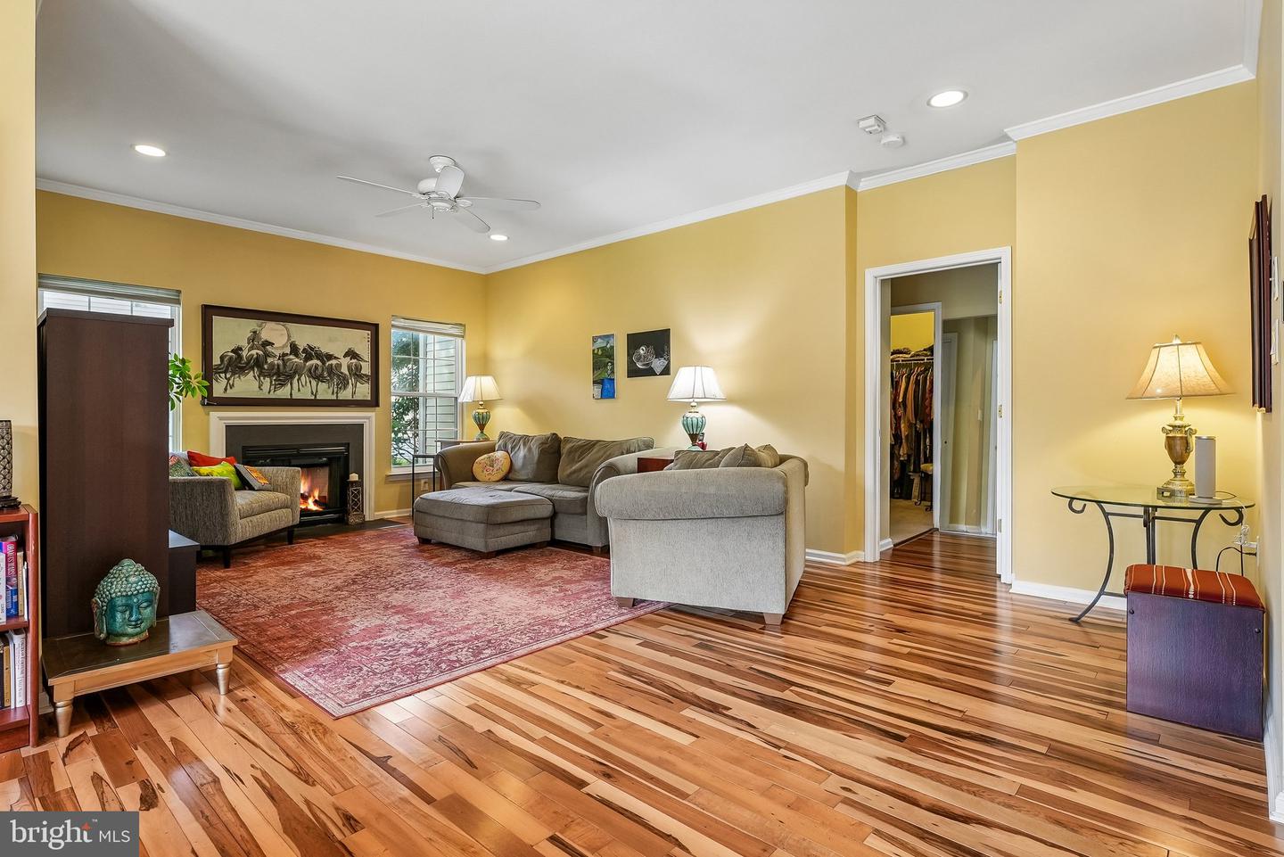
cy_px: 428
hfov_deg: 90.6
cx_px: 642
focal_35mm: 18
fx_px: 635
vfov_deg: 68.0
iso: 800
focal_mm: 17.8
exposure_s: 1/25
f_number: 7.1
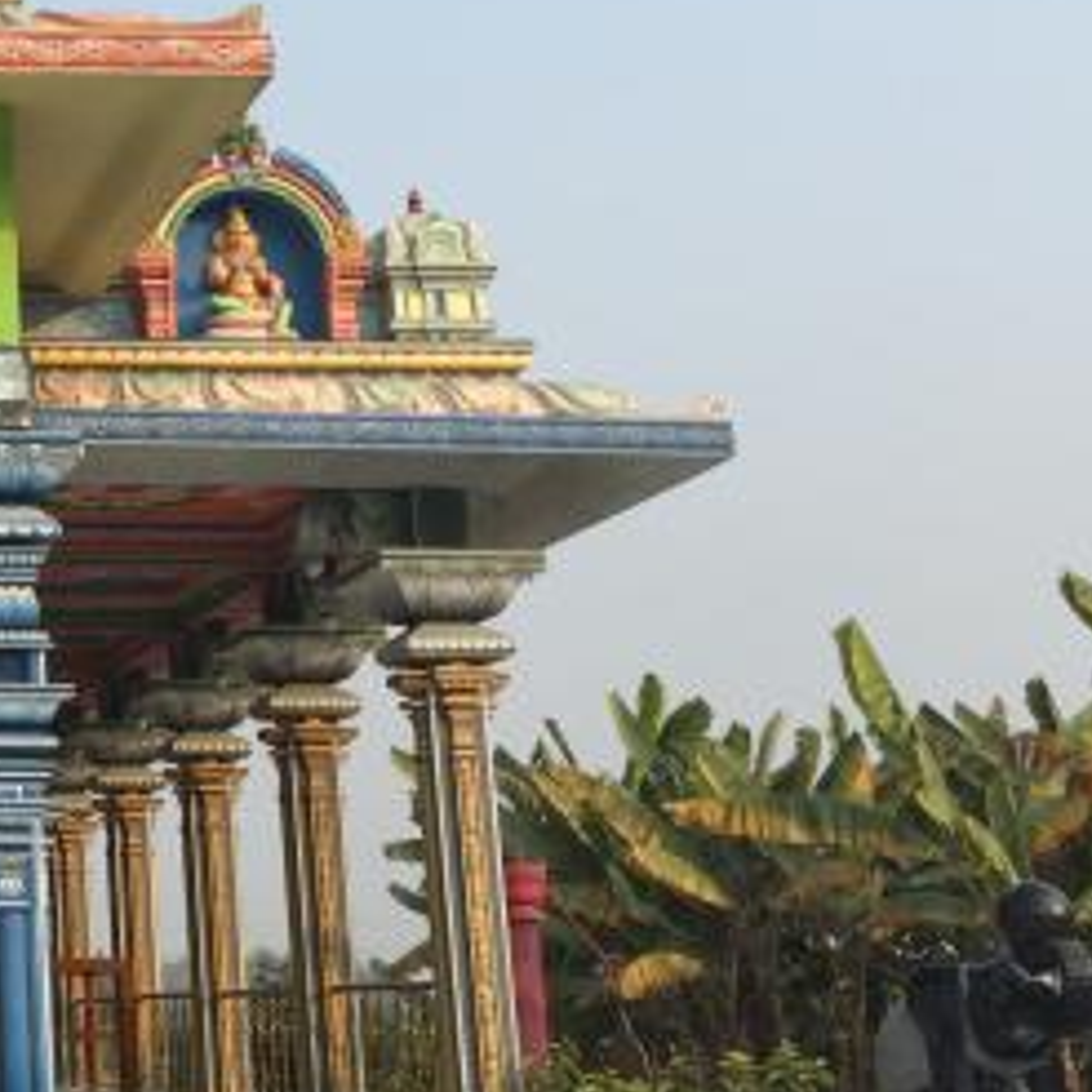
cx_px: -426
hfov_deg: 20.5
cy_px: 280
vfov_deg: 22.8
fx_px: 2677
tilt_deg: +14.7
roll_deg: -0.7
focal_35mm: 75
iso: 32
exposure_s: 1/719
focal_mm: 4.15
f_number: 2.2
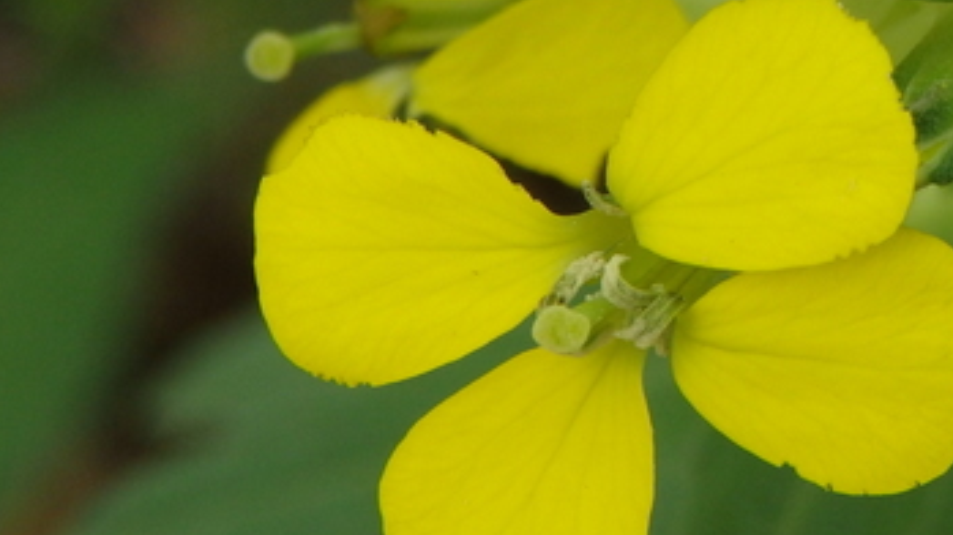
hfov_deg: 12.0
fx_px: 4446
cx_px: 1096
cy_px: -167
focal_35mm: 176
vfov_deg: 6.8
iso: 200
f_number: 4.4
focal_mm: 11.9
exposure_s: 1/100
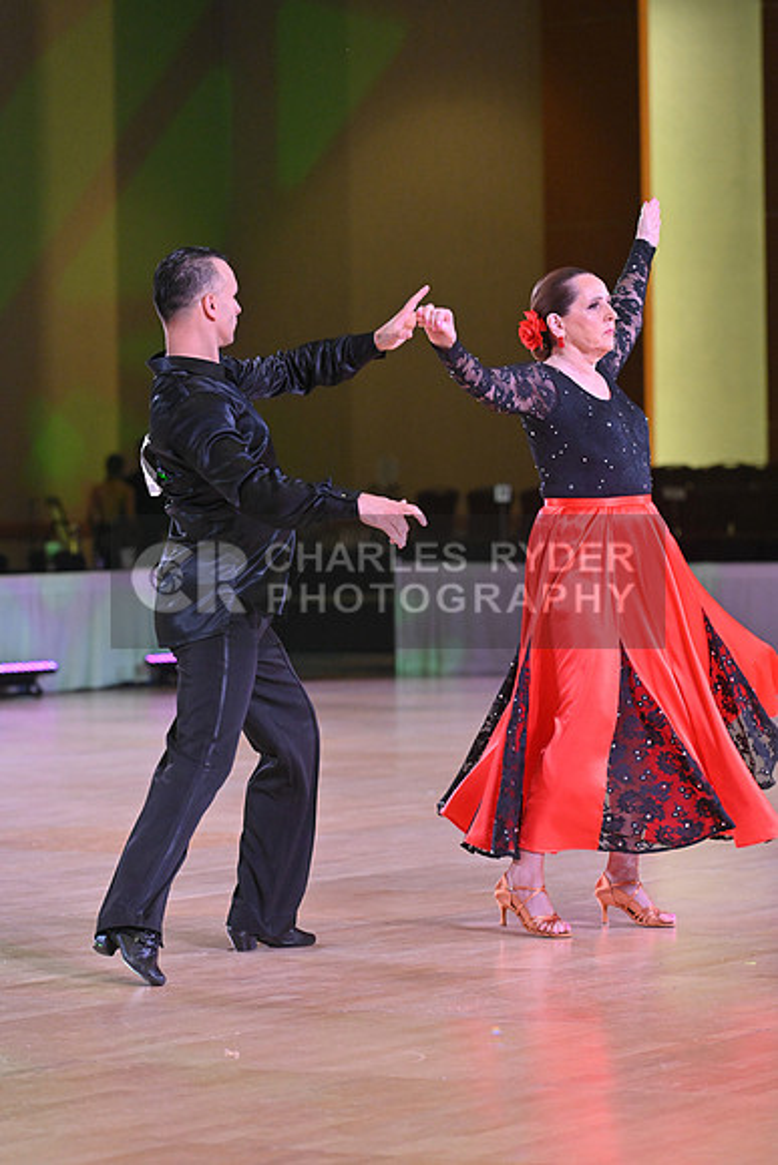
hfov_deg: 9.8
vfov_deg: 14.7
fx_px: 4535
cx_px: 389
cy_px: 582
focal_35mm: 140
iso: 4000
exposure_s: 1/400
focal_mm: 140
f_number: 5
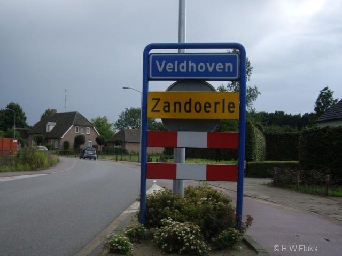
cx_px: 171
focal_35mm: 38
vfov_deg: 37.7
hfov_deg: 49.0
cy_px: 128
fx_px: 375
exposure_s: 1/500
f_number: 2.8
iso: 64
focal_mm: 7.9
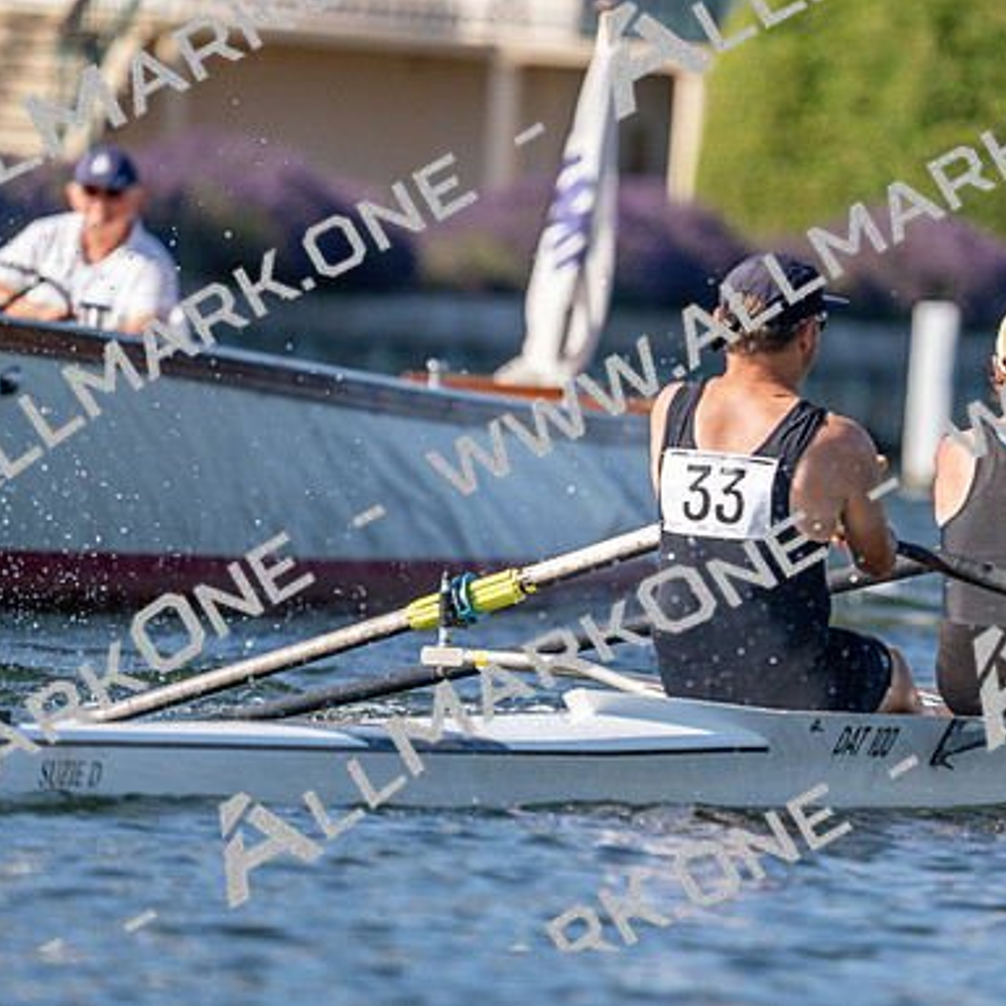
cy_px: 503
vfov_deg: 2.8
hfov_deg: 2.8
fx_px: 20254
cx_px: 750
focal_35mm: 616
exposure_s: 1/1600
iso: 400
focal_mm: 481
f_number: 6.3
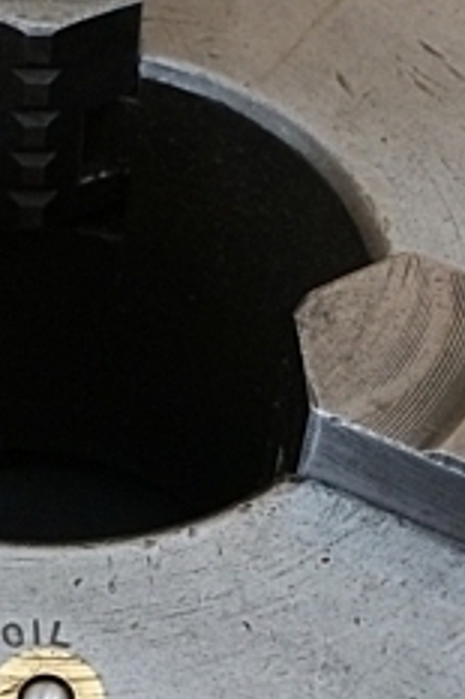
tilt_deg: -44.0
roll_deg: -0.8
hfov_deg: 16.1
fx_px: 1610
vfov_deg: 24.4
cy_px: 276
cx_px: 6
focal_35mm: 83
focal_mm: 4.15
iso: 100
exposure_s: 1/30
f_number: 2.2
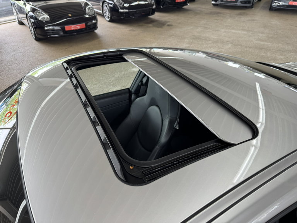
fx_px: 206
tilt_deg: -34.0
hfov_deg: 71.6
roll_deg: +0.5
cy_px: 112
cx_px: 148
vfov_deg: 56.8
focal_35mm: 24
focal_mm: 6.76
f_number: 1.78
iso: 125
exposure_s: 1/121
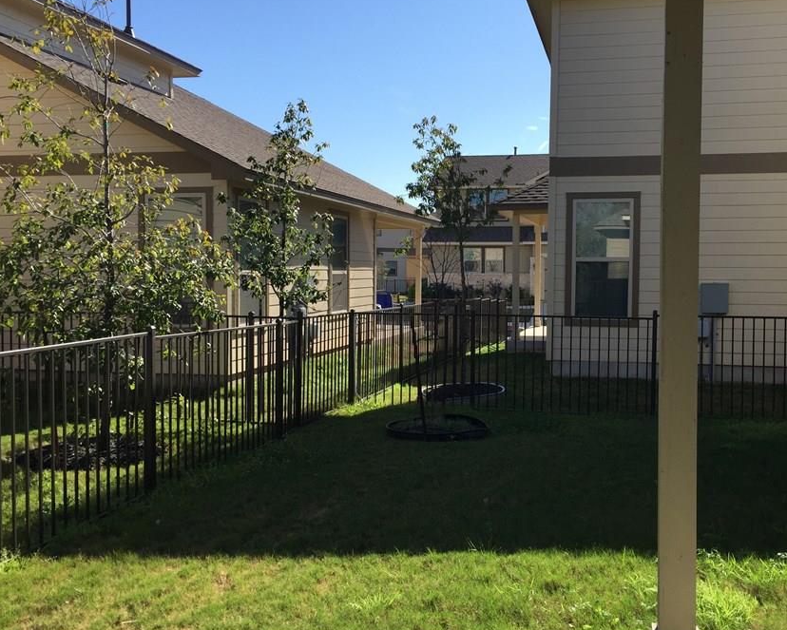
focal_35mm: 35
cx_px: 454
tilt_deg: -2.1
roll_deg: -0.2
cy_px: 305
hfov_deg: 51.3
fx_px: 816
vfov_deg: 42.2
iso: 32
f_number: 2.2
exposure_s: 1/1412
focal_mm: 4.15
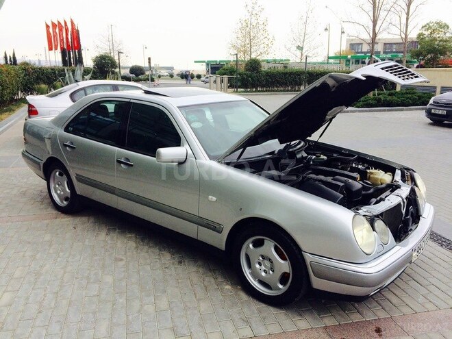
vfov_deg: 48.2
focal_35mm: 29
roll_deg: -0.4
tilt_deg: -14.4
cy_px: 170
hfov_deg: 61.7
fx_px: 379
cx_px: 226
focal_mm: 4.15
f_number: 2.2
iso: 32
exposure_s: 1/398
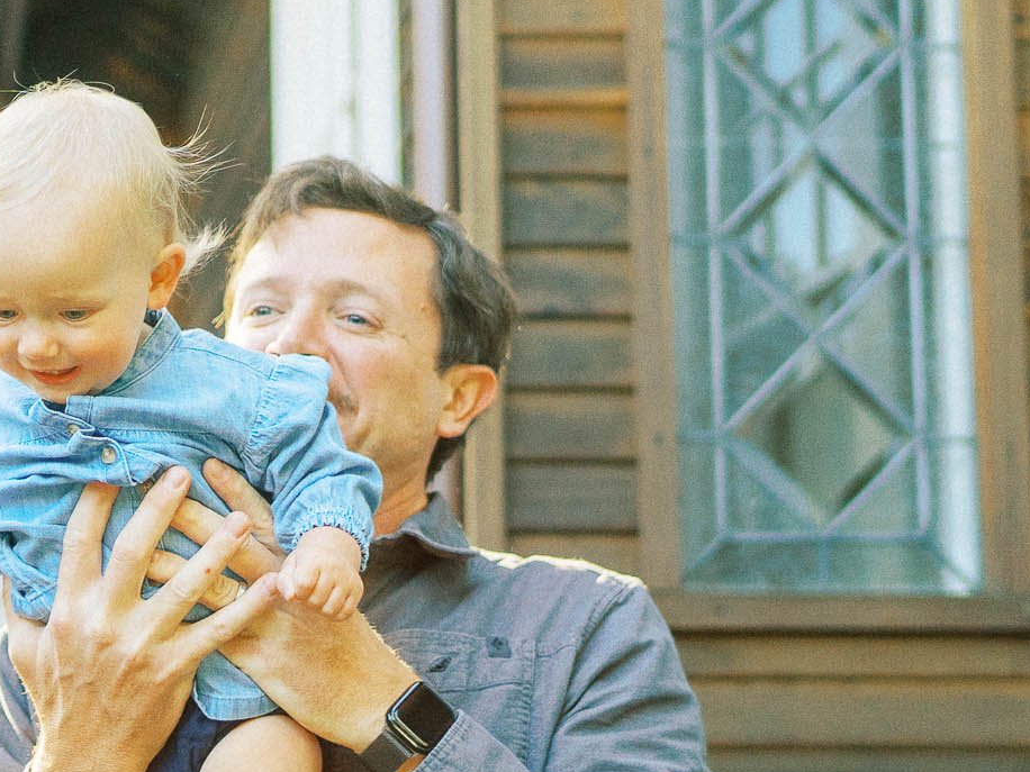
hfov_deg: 17.8
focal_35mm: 107
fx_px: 3184
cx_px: -78
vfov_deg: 13.8
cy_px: 558
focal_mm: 35
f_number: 1.8
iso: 640
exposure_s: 1/1600
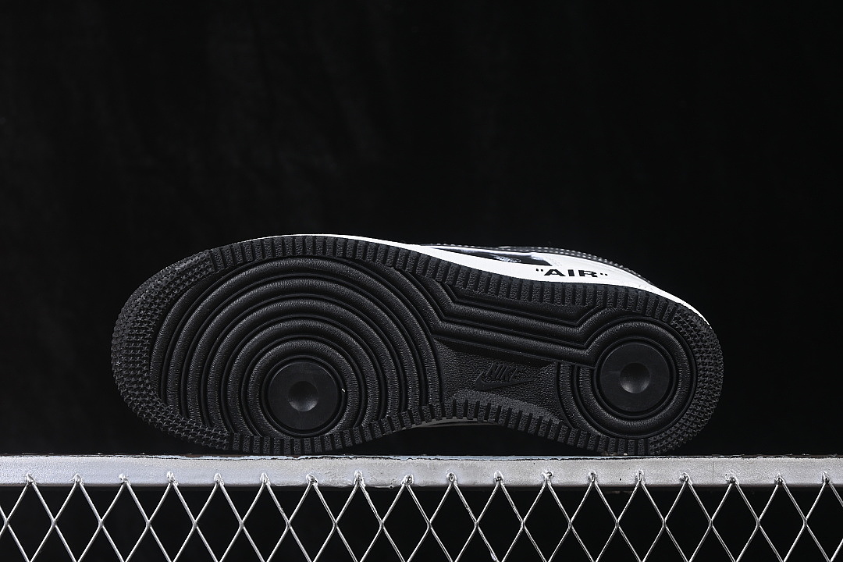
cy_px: 281
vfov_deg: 18.2
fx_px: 1756
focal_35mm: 75
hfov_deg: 27.0
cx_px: 422
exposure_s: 1/60
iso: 160
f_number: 6.3
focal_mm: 50
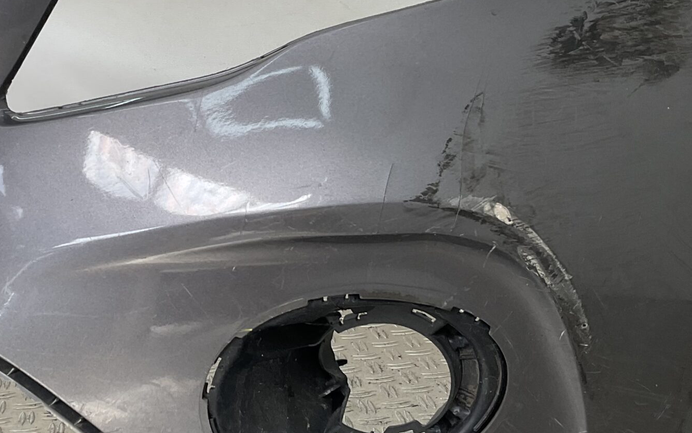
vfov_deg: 22.0
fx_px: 1113
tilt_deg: -15.2
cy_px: 185
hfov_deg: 34.3
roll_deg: +1.1
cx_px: 244
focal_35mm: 59
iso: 16
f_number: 1.8
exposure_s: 1/235
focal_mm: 3
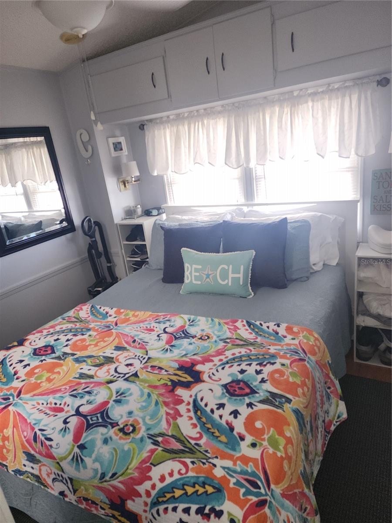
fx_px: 347
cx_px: 196
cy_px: 262
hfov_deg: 58.9
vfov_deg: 73.9
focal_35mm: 23
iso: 100
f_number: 1.8
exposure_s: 1/60
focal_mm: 6.4
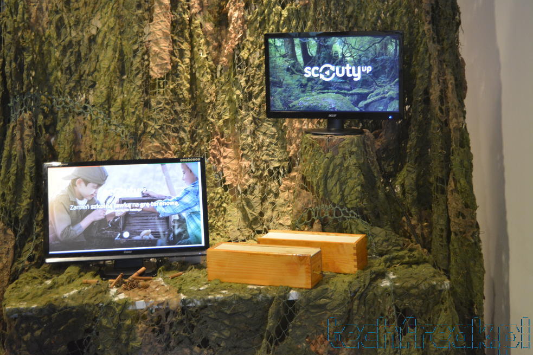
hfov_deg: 34.5
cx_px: 262
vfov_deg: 23.4
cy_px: 179
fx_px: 859
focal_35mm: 58
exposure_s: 1/30
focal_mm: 38
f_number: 4.8
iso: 2000
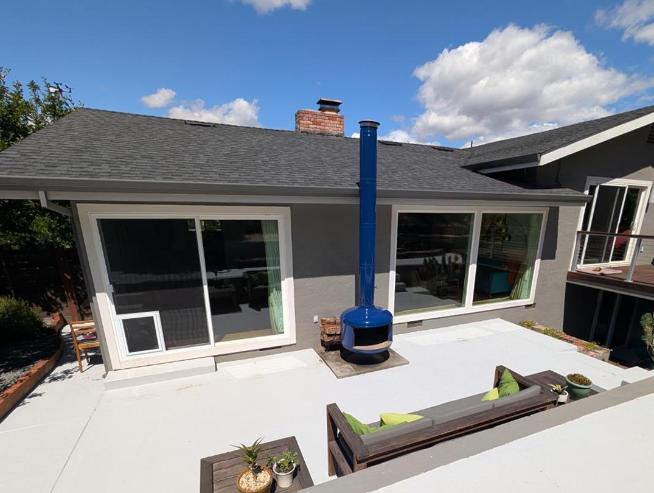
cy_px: 311
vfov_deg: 76.7
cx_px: 360
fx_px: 303
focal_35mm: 16
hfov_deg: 94.1
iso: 52
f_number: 1.7
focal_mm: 2.02
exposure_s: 1/4505
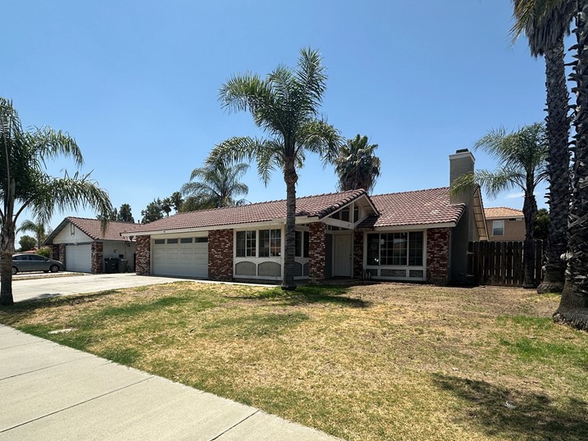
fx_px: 340
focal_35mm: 20
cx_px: 257
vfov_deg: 65.3
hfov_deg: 81.3
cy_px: 266
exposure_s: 1/2451
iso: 50
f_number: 2.2
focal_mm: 2.22
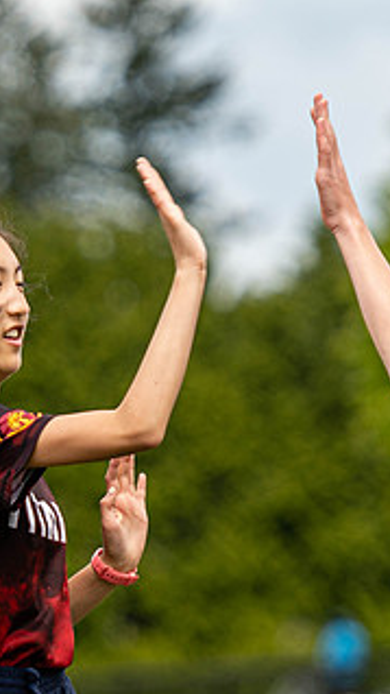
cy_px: 463
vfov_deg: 3.5
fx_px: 11484
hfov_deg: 1.9
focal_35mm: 625
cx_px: 36
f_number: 2.8
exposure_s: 1/1000
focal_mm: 160
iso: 125
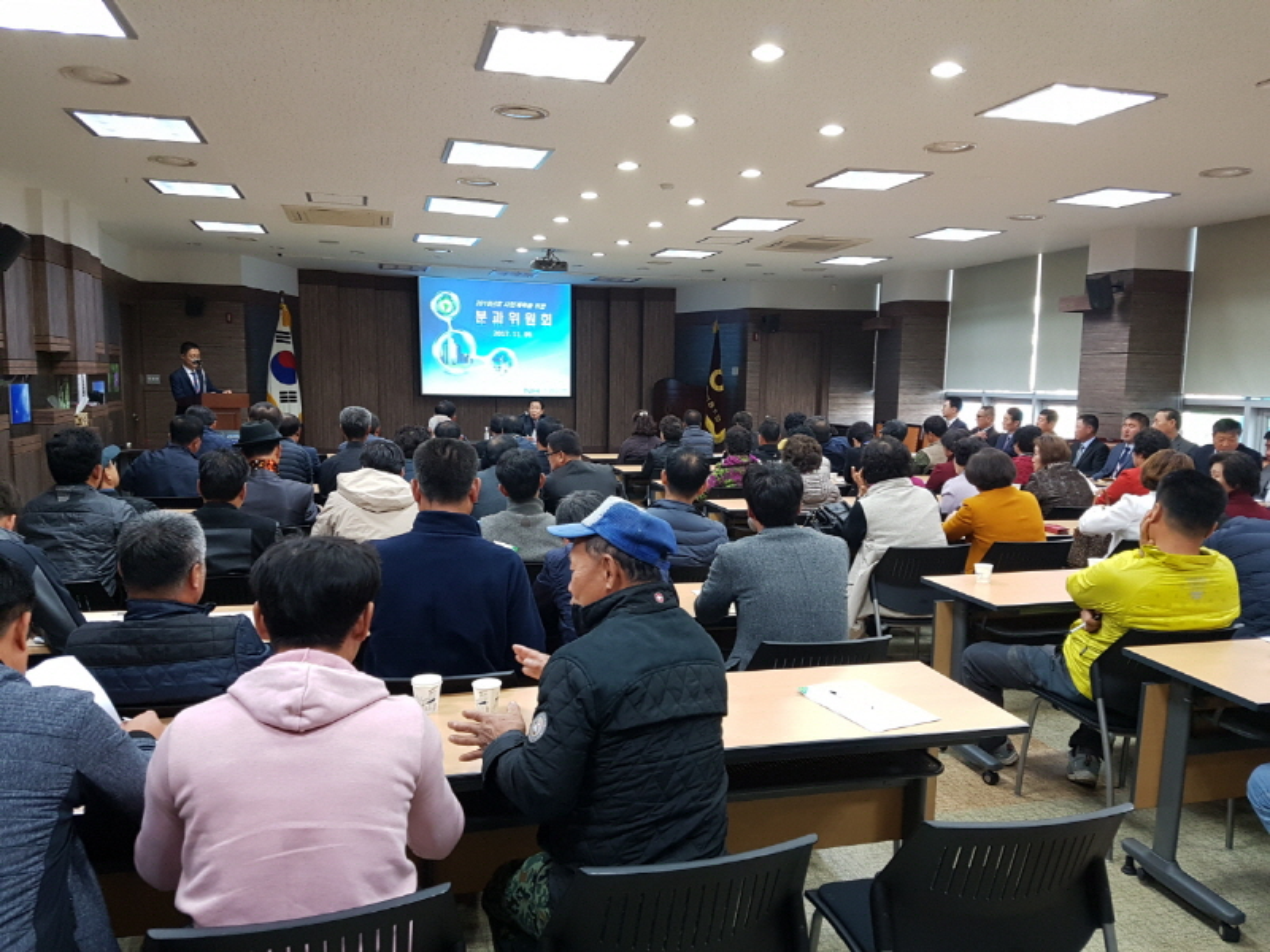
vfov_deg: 53.1
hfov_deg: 67.3
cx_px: 635
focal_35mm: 26
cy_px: 476
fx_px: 954
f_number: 1.7
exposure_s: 1/60
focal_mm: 4.2
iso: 160
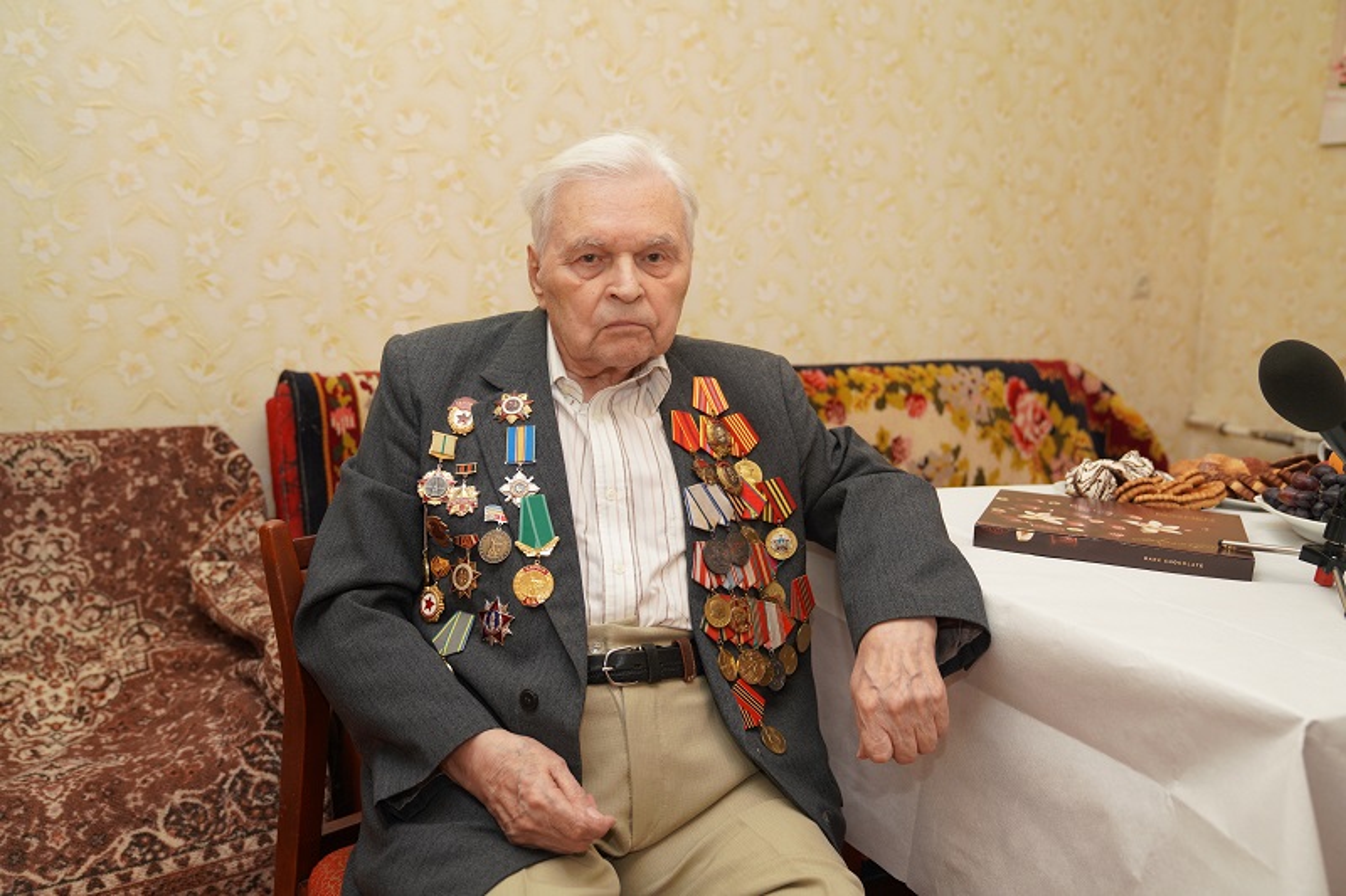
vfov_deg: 41.1
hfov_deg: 58.7
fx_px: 1196
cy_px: 448
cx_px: 673
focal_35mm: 32
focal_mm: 32
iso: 640
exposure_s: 1/160
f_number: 3.2
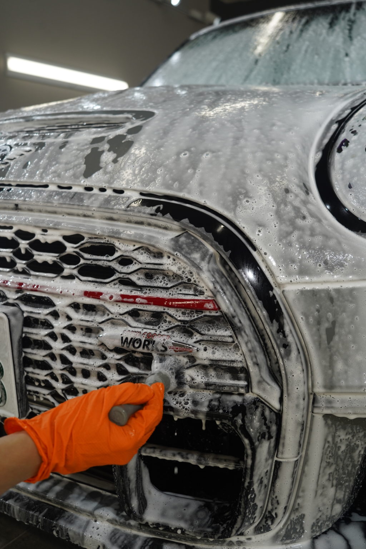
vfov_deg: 54.4
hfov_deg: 37.9
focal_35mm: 35
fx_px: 534
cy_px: 274
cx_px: 183
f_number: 4.5
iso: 400
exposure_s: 1/160
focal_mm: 35
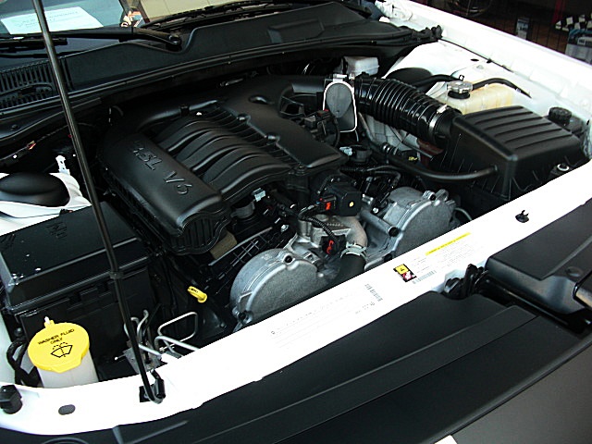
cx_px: 296
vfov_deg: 39.7
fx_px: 616
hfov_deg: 51.4
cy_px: 222
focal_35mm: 36
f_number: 2.8
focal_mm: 6.3
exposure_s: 1/60
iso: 100
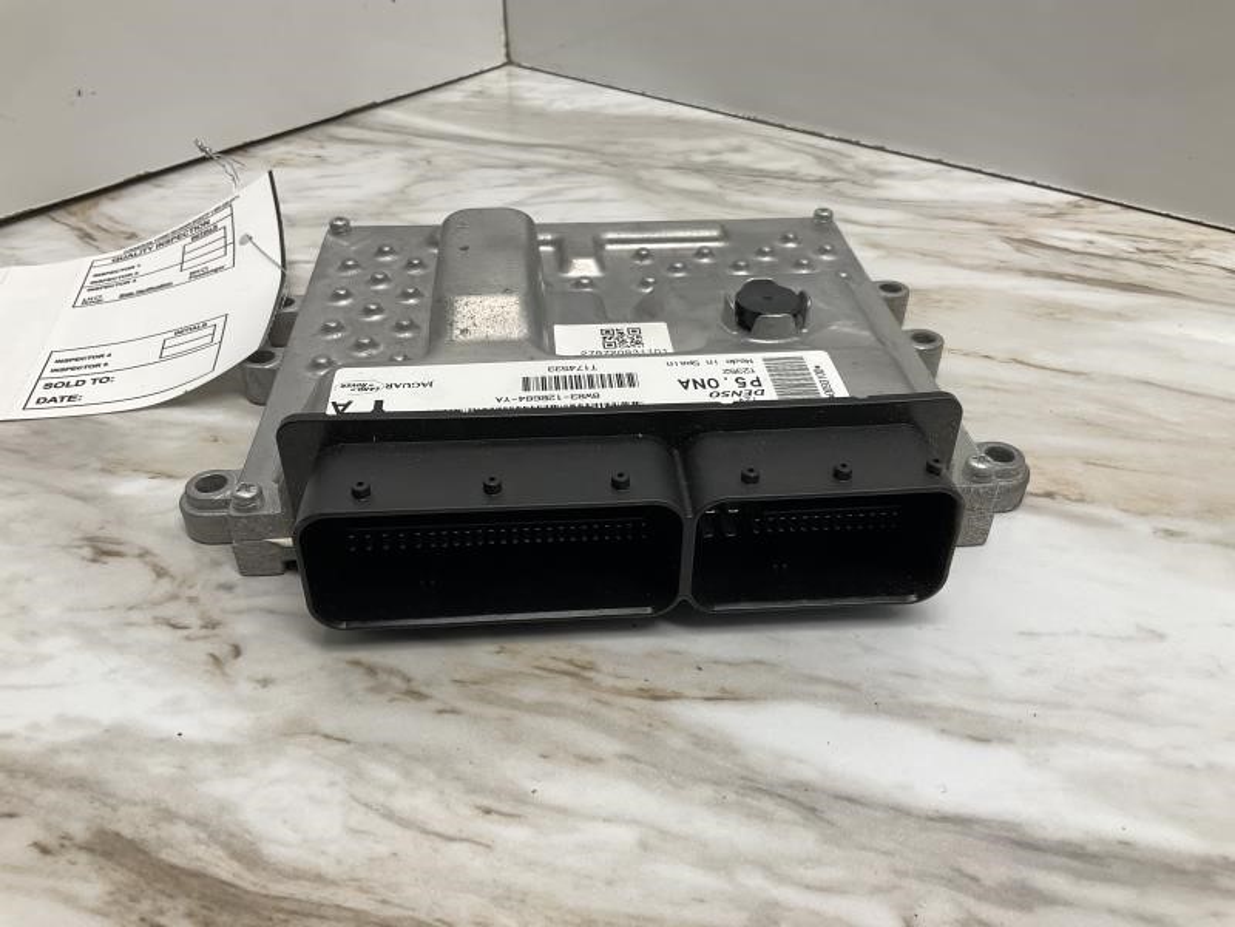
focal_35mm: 29
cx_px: 618
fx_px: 1035
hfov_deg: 61.7
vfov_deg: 48.2
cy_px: 464
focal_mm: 3
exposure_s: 1/305
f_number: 1.8
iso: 25
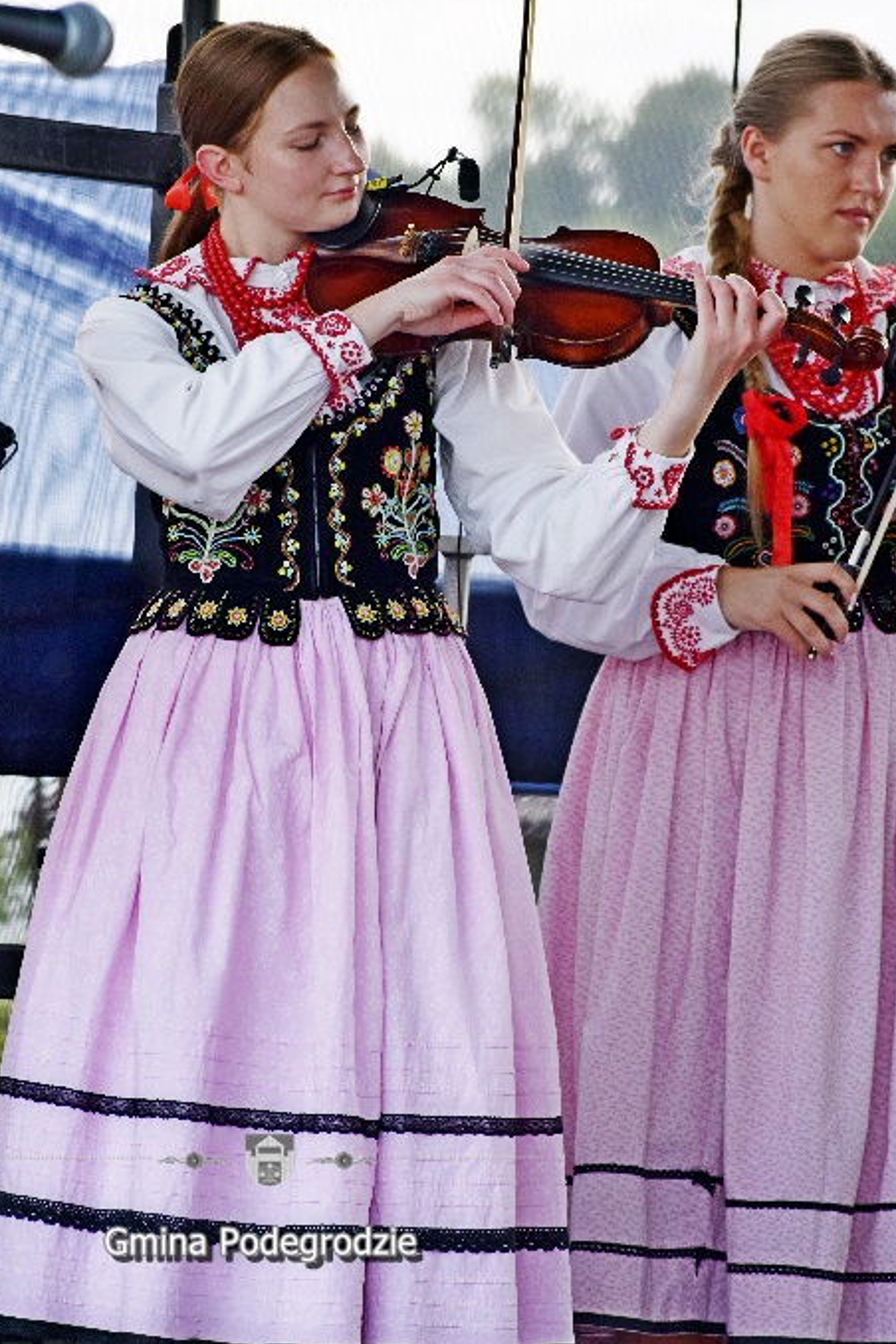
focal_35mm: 230
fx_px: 8586
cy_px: 573
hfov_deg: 6.0
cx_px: 499
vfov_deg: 8.9
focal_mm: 130
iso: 280
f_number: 8
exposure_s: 1/250
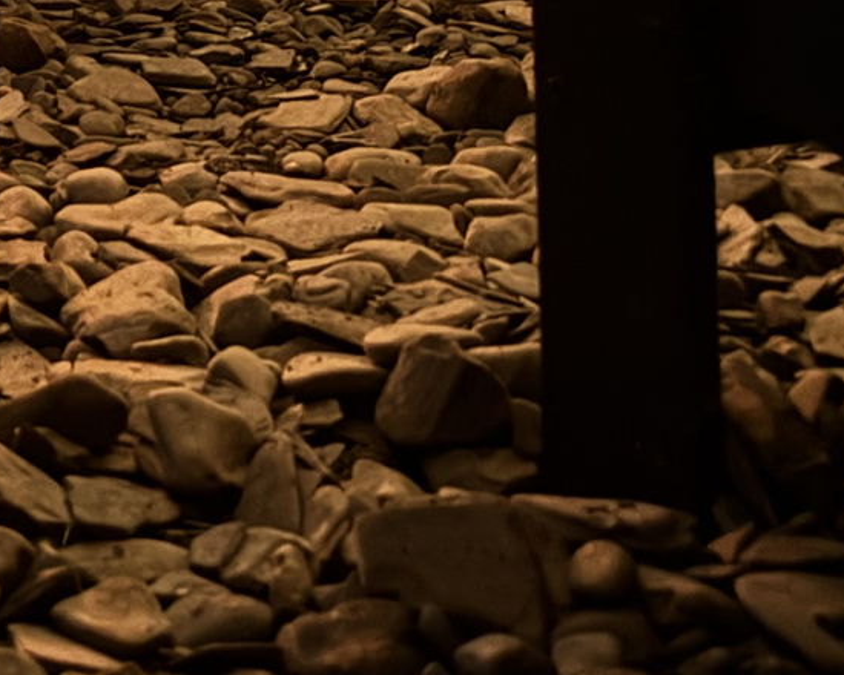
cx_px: -370
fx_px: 2298
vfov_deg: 14.0
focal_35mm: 92
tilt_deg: +4.7
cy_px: -700
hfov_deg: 18.7
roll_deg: +0.5
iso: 800
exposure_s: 1/5
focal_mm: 6.76
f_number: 1.78
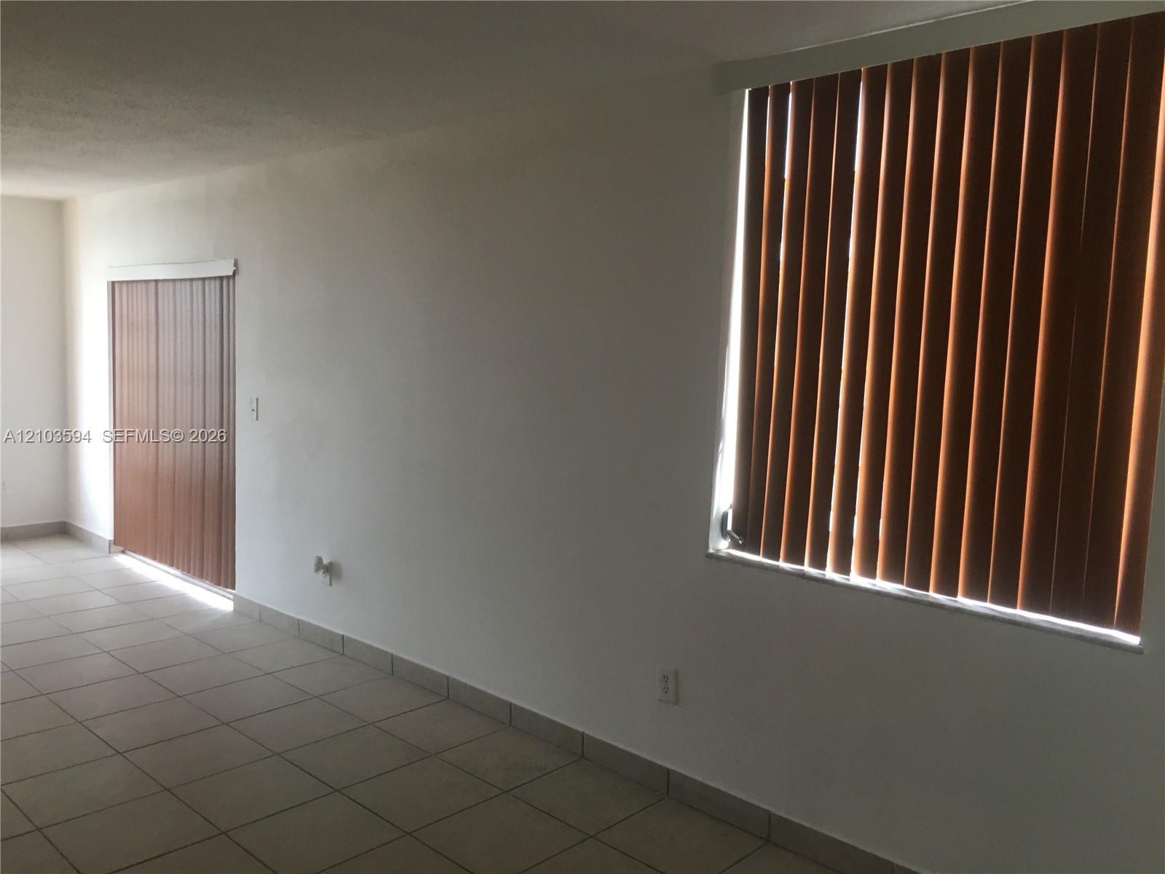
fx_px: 976
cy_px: 437
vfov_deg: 48.2
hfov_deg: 61.7
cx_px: 582
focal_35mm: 29
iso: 100
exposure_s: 1/30
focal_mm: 4.15
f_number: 2.2
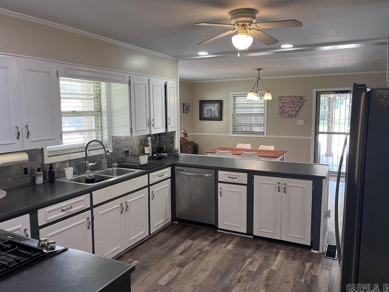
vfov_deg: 51.4
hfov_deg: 65.3
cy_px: 142
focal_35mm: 27
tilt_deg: -7.9
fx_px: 303
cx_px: 194
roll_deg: +0.3
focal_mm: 5.1
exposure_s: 1/60
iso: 64
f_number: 1.6
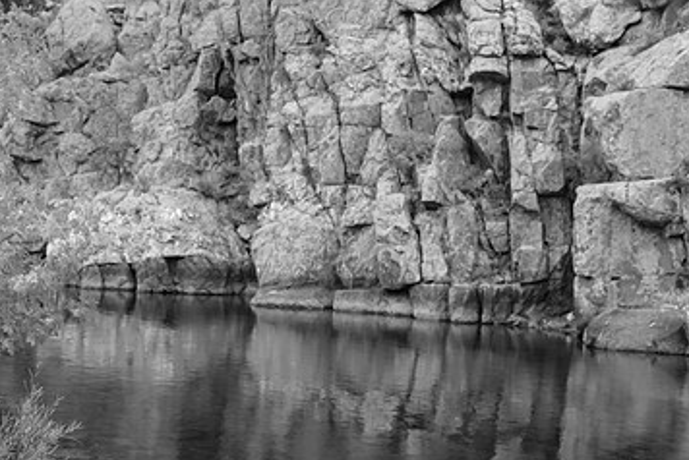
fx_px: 1092
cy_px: 252
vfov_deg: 23.8
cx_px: 155
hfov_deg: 34.1
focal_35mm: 57
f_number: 4.5
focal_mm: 35
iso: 800
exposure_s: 1/250
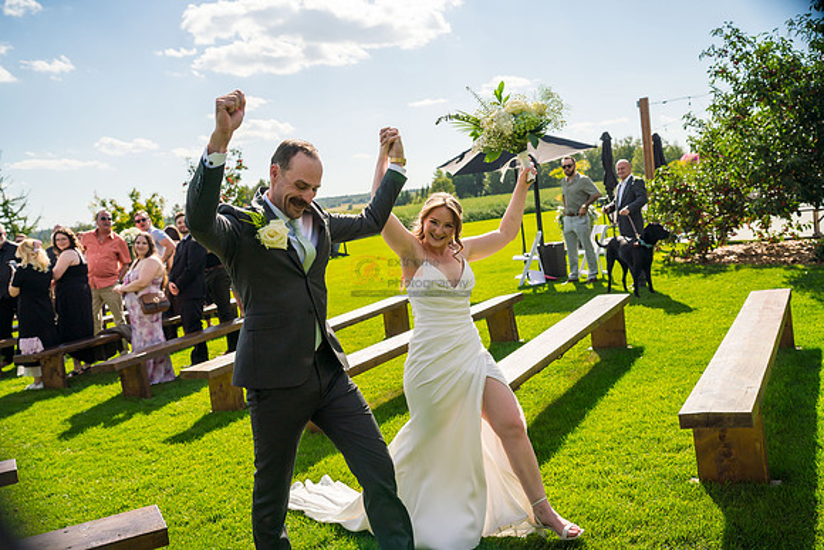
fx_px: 801
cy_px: 275
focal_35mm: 35
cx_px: 412
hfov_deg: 54.4
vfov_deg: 37.9
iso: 400
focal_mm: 35
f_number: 4.5
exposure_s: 1/4000
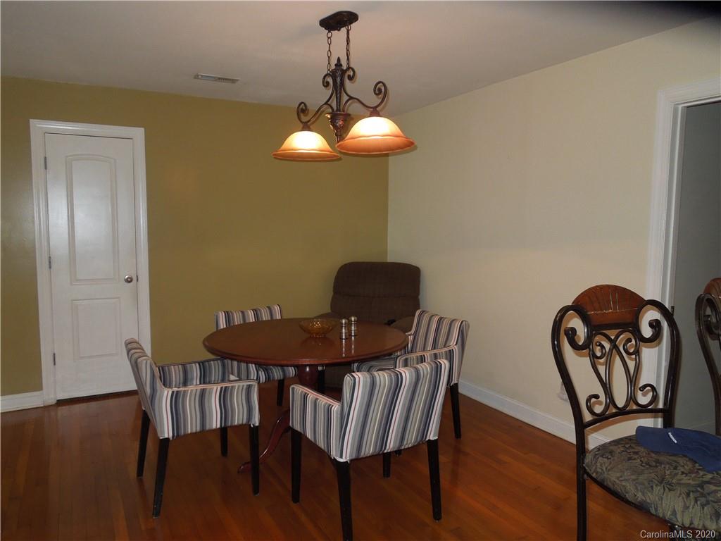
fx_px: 521
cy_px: 270
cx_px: 360
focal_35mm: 25
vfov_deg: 54.9
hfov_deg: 69.4
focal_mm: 4.5
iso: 250
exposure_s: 1/30
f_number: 3.3
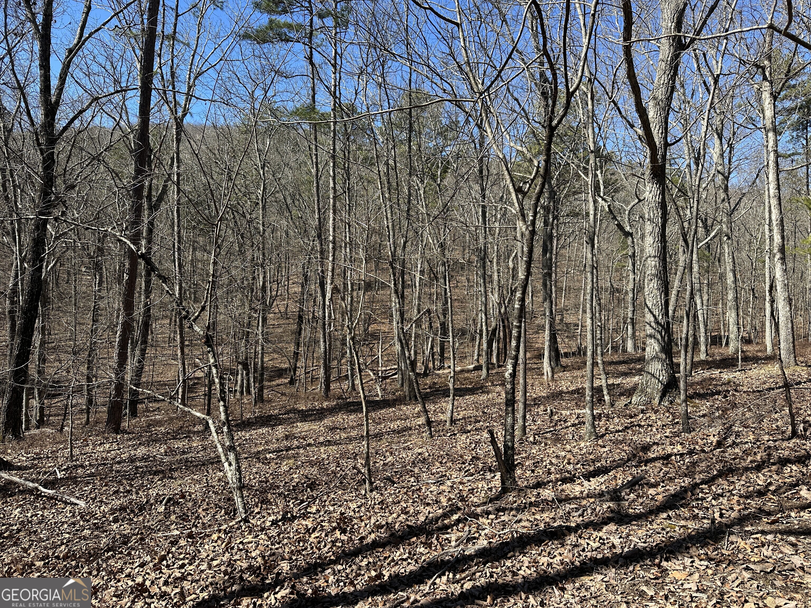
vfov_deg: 56.8
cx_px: 406
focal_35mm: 24
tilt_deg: +1.3
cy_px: 304
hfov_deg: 71.6
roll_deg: -2.1
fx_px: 562
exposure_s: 1/1721
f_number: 1.78
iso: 80
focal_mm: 6.86
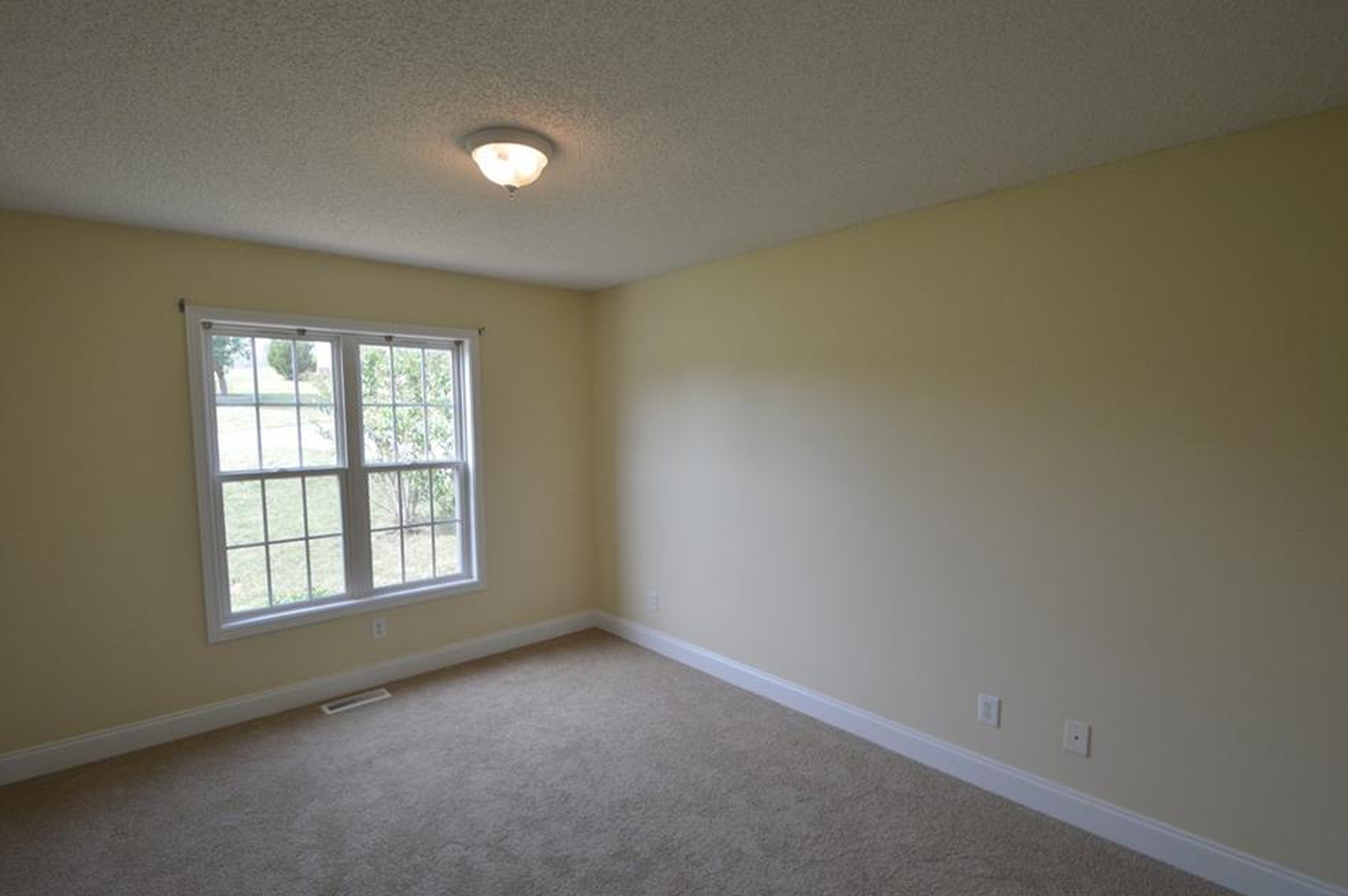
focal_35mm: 16
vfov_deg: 73.6
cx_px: 645
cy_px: 455
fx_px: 598
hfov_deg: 96.7
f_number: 5.6
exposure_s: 1/125
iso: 280
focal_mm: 10
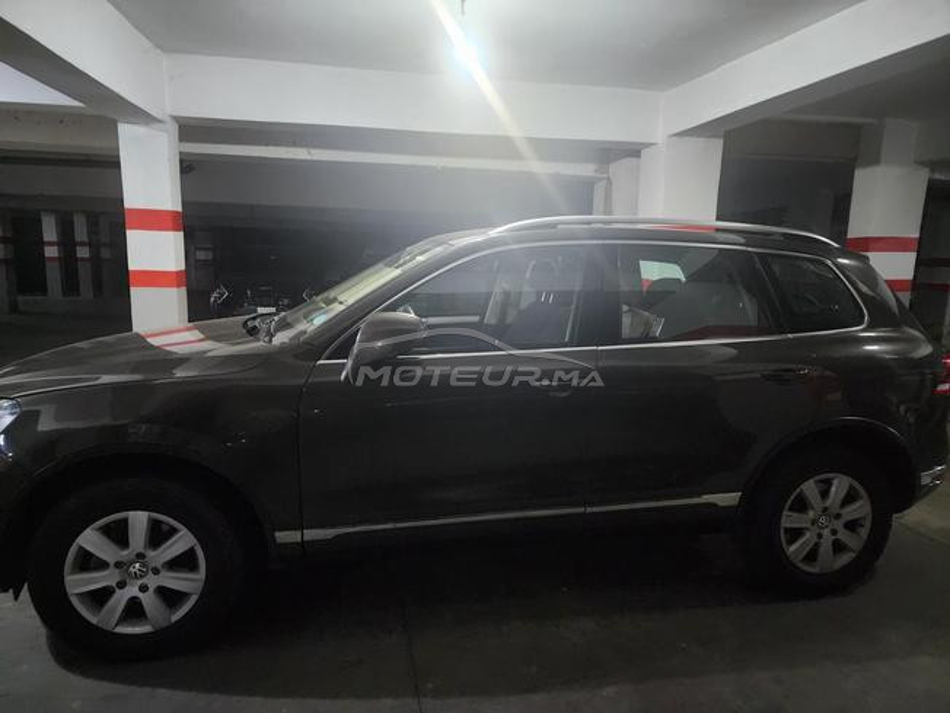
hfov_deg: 73.9
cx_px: 475
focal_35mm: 23
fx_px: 631
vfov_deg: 58.9
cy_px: 356
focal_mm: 6.4
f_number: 1.8
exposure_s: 1/25
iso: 1250
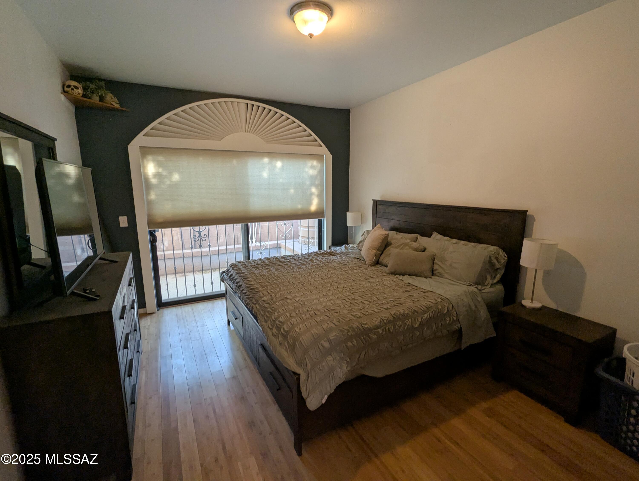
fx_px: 296
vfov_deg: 78.2
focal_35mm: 16
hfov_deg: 94.4
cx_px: 320
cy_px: 240
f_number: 2.2
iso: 165
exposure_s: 1/30
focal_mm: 2.35
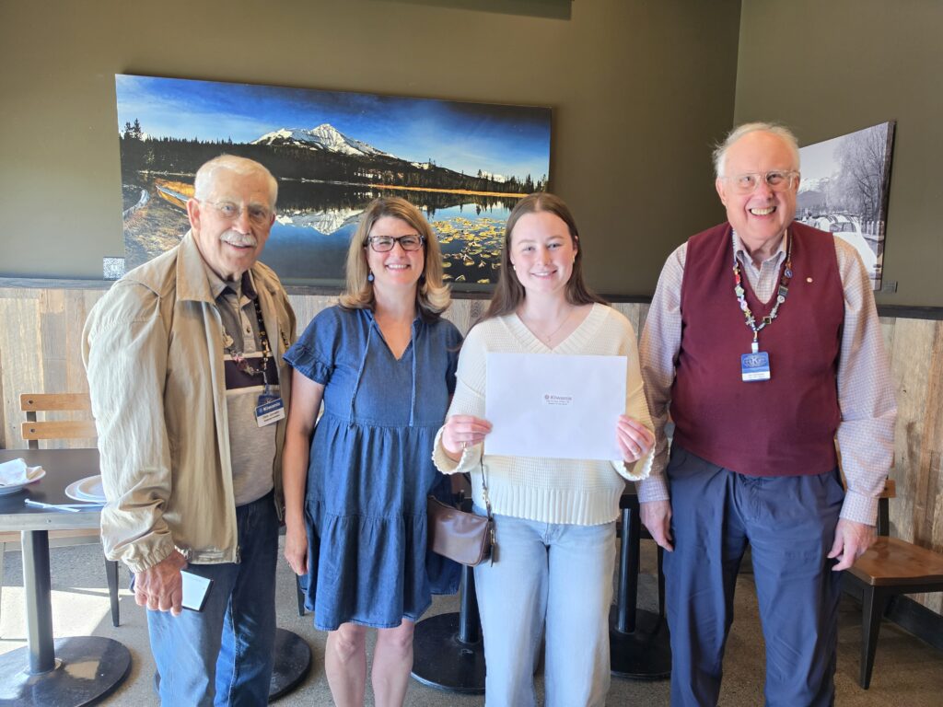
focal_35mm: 23
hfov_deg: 73.9
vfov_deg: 58.9
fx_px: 627
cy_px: 354
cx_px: 472
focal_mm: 6.5
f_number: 1.4
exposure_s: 1/120
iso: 250
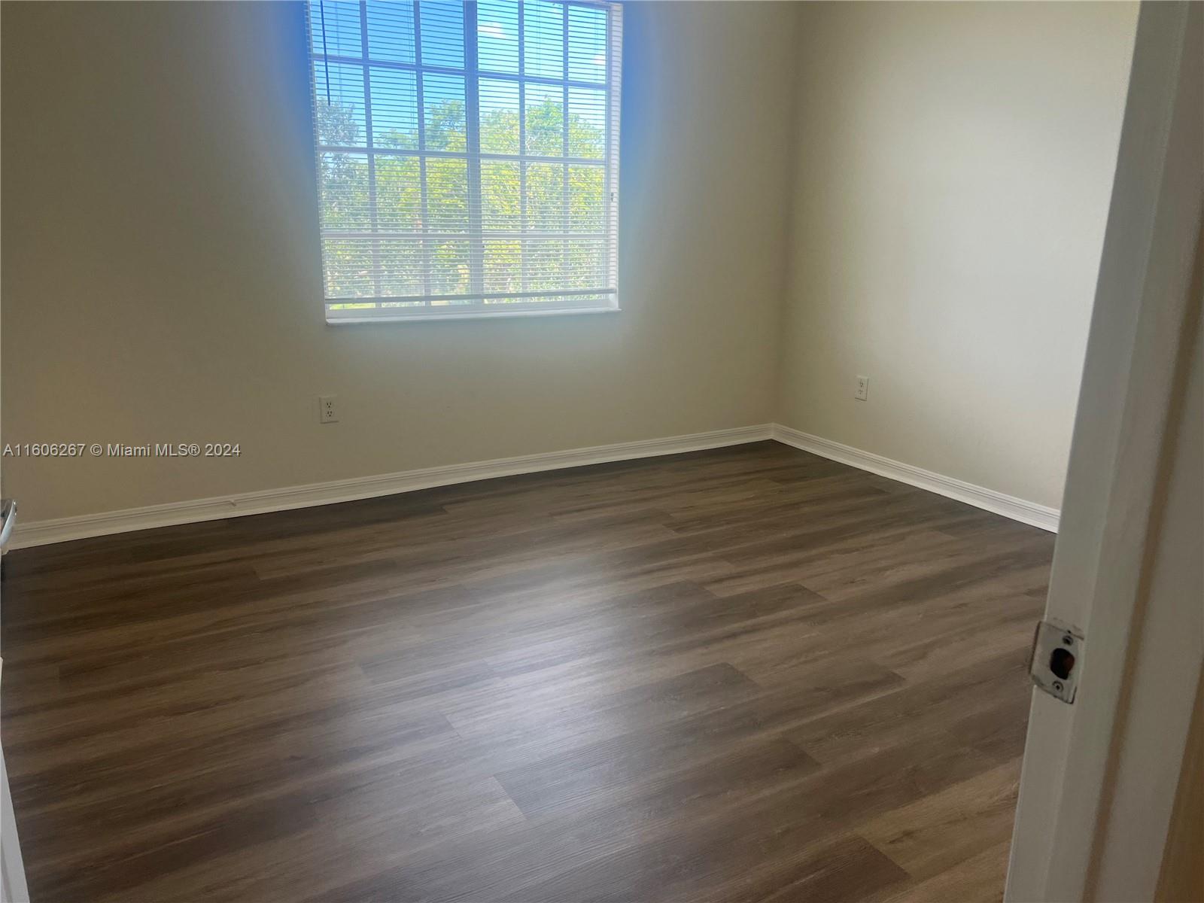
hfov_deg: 67.3
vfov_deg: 53.1
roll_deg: -0.8
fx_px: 904
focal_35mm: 26
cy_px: 452
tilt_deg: -14.6
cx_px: 602
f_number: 1.5
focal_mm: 5.7
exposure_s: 1/123
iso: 64
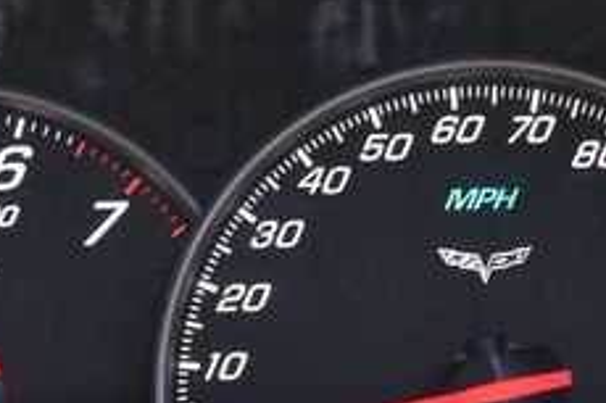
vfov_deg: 12.8
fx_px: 1756
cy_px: 461
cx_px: 256
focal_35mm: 104
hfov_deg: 19.6
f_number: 6.3
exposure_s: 1/15
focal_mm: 25
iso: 640
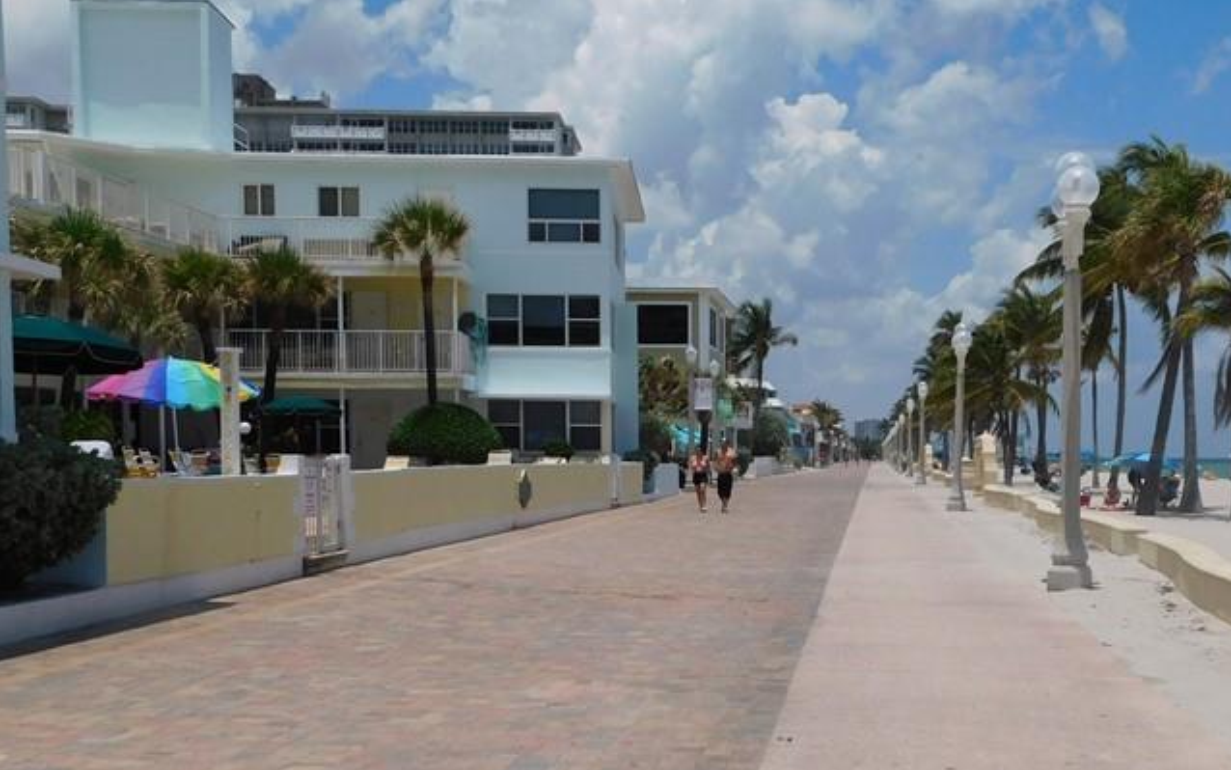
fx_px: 1711
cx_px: 849
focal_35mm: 51
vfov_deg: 25.0
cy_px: 585
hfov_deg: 39.0
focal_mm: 5.3
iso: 125
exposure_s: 1/1000
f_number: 6.4
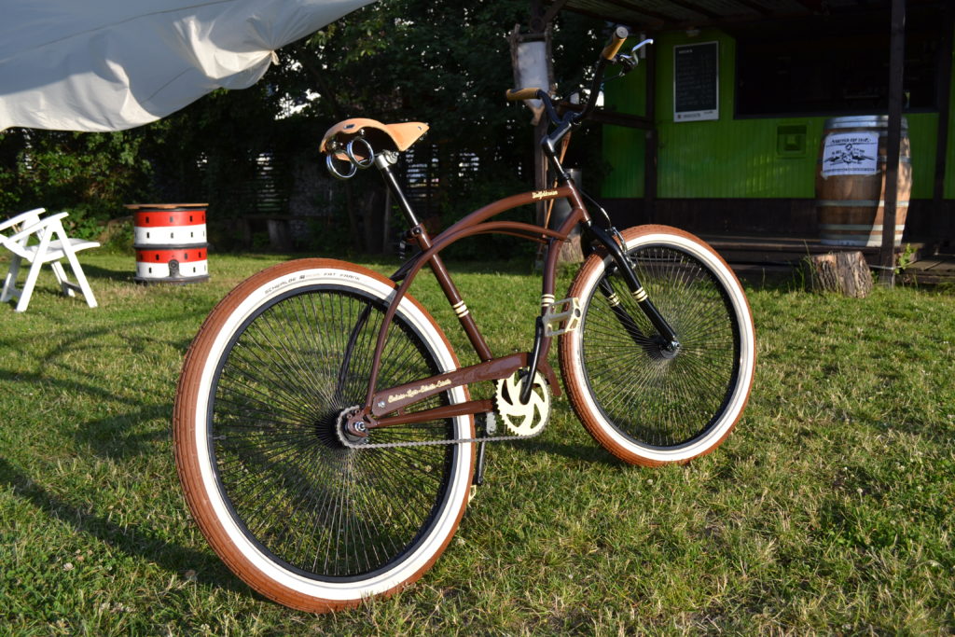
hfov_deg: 57.2
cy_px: 318
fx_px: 875
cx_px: 478
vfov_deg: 40.0
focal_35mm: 33
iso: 110
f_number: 5.6
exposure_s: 1/250
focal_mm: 22
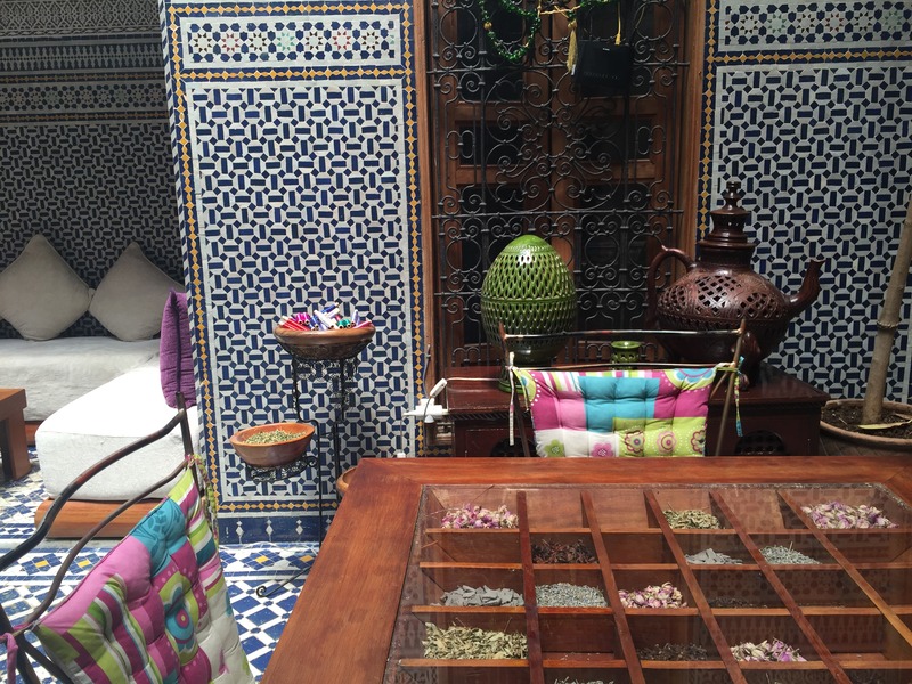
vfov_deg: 48.2
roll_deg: +0.8
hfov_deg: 61.7
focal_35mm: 29
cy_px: 342
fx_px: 764
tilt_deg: -11.5
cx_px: 456
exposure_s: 1/101
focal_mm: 4.15
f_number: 2.2
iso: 32
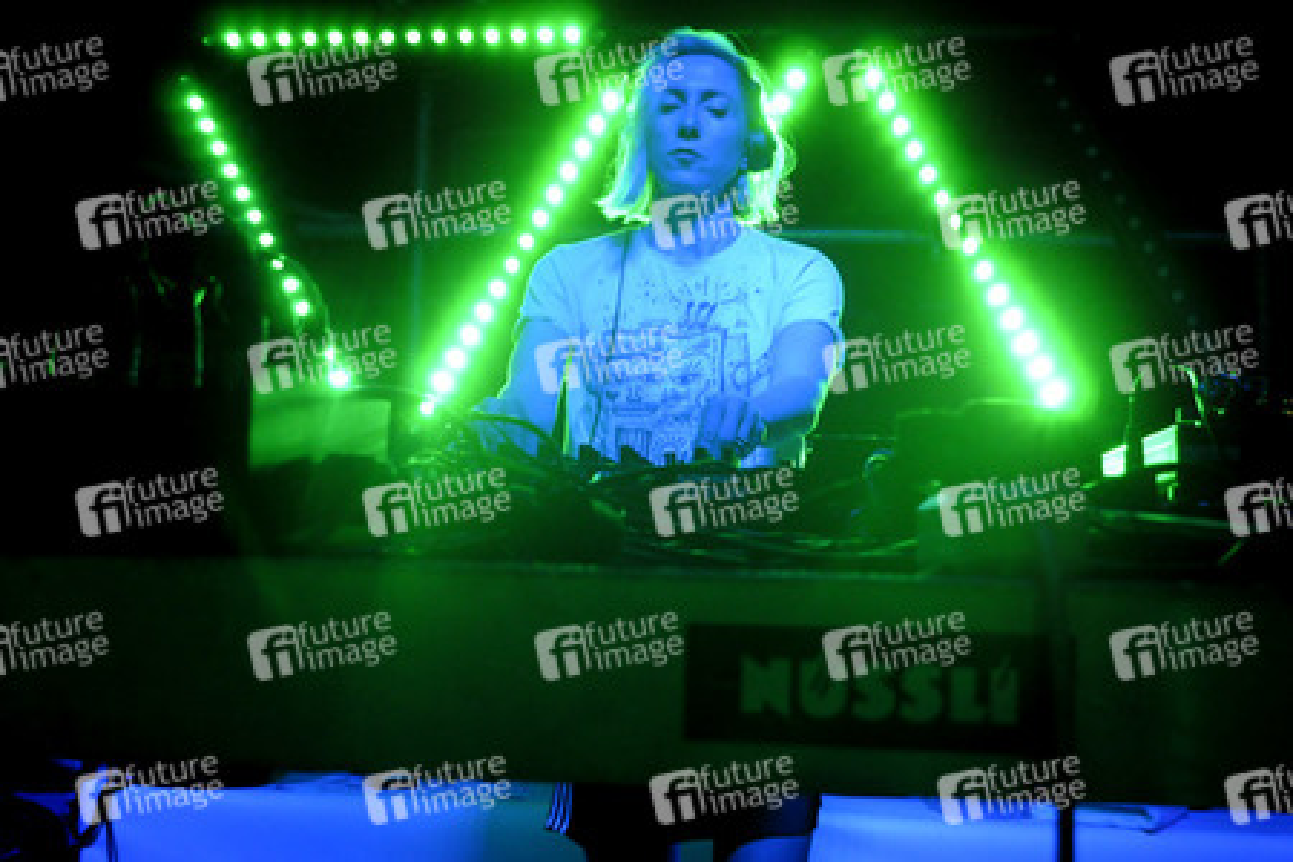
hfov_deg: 46.4
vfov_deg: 31.9
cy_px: 431
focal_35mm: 42
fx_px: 1508
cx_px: 646
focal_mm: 28
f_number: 4.5
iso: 2200
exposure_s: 1/160
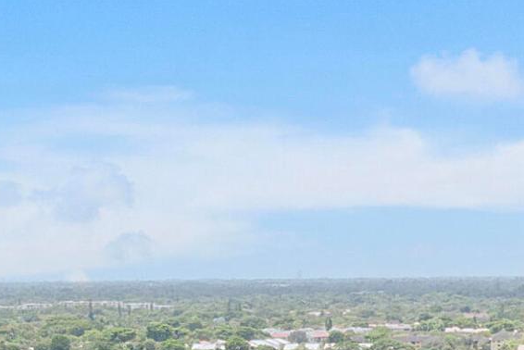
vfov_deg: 10.2
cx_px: 215
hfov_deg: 16.1
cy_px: 643
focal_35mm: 127
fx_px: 1849
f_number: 2.8
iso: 100
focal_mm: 4.39
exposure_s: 1/1000
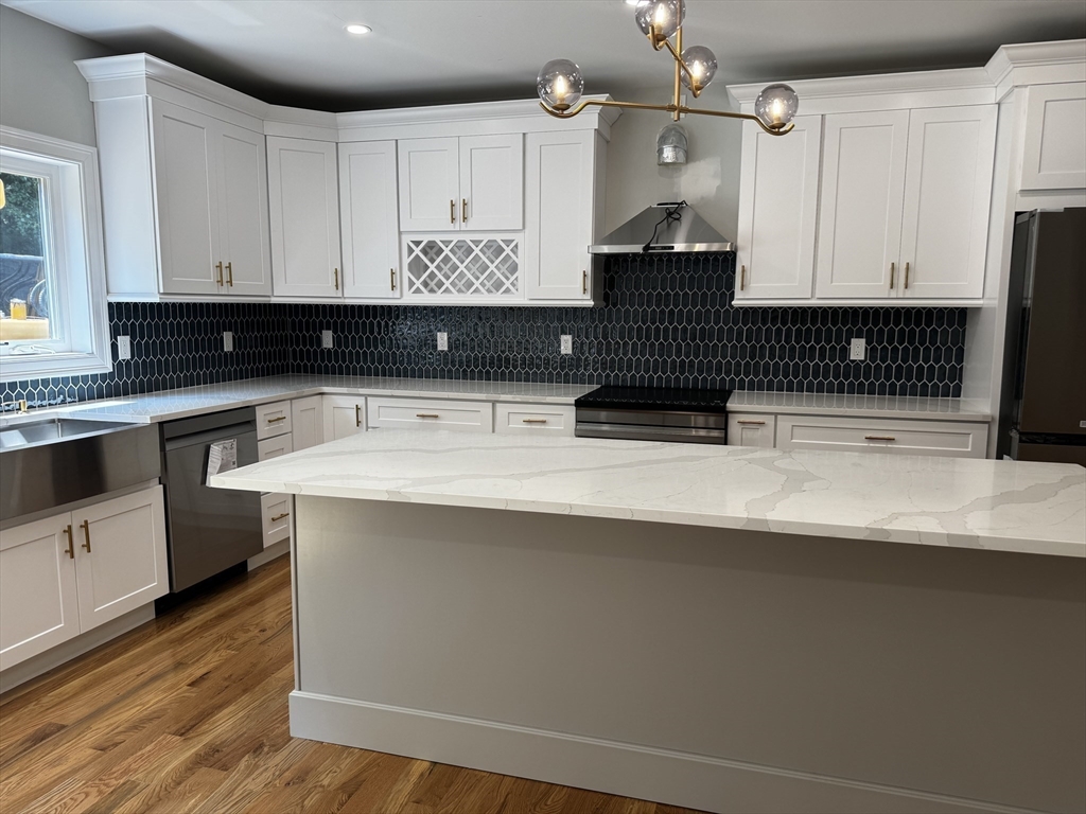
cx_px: 543
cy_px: 407
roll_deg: +0.4
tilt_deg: -8.6
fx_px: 753
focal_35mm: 24
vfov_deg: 56.8
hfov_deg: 71.6
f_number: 1.78
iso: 64
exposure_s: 1/120
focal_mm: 6.76
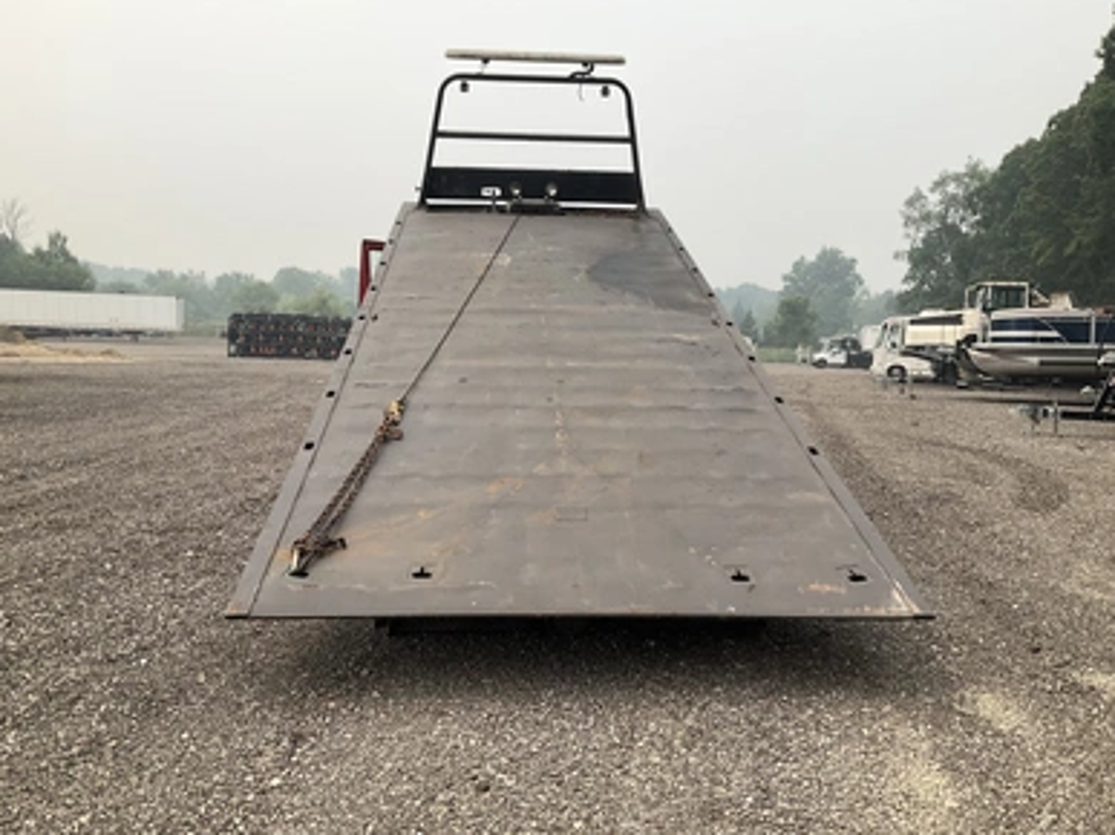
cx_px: 550
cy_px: 412
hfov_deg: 60.0
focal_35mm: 30
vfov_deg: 46.8
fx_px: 966
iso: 25
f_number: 1.8
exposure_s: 1/1984
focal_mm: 3
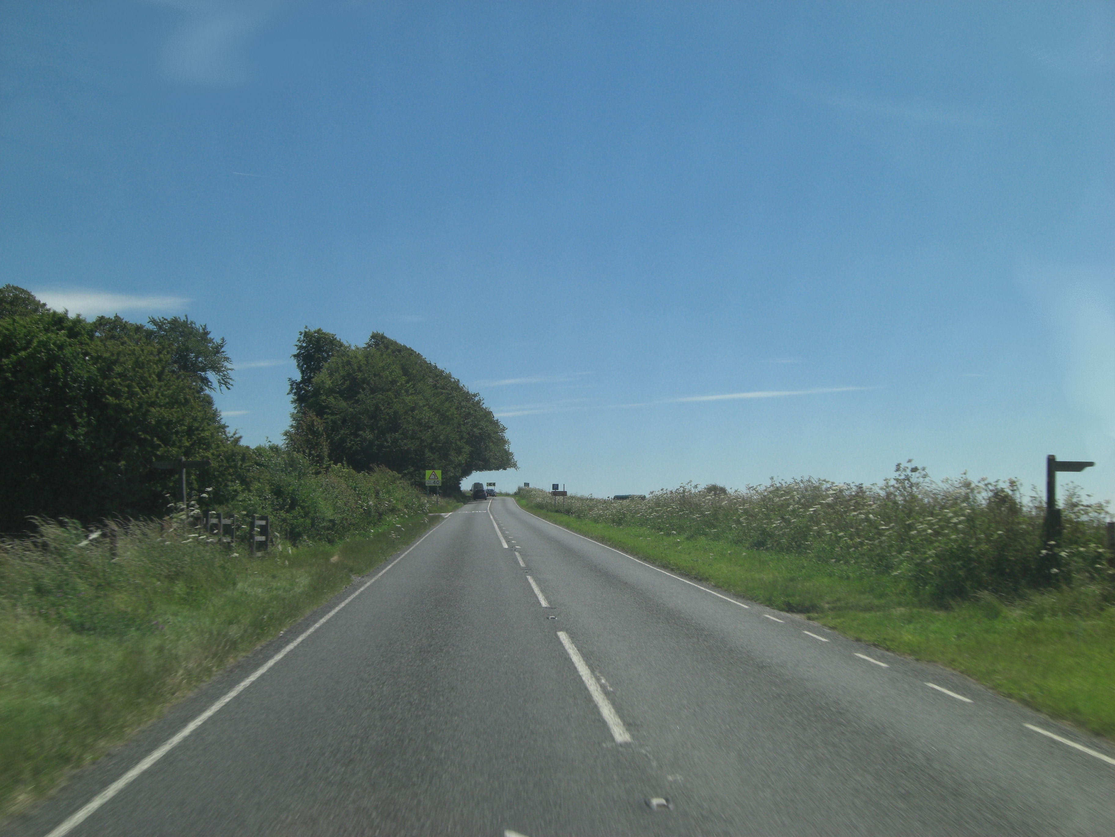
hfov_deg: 49.0
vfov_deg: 37.7
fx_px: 1224
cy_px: 418
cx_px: 558
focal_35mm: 38
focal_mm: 7.9
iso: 80
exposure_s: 1/200
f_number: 8
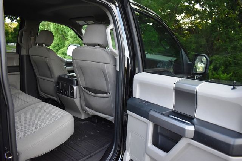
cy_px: 80
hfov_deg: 67.4
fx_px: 182
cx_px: 121
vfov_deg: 48.0
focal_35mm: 27
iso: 800
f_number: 3.5
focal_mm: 18
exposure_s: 1/200
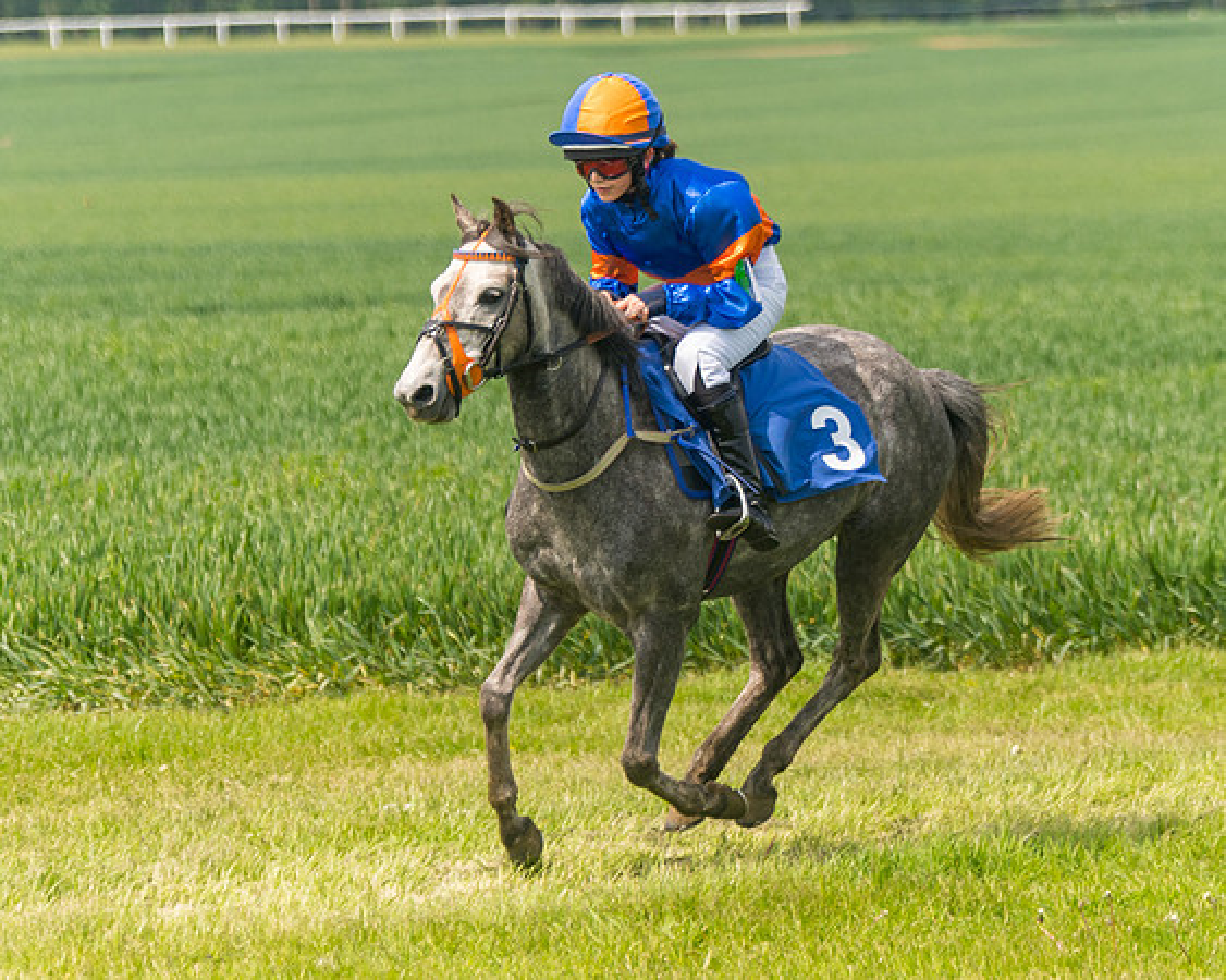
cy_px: 548
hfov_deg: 7.1
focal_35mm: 273
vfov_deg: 5.7
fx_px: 9916
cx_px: 641
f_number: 4
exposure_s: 1/2500
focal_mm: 145
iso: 400
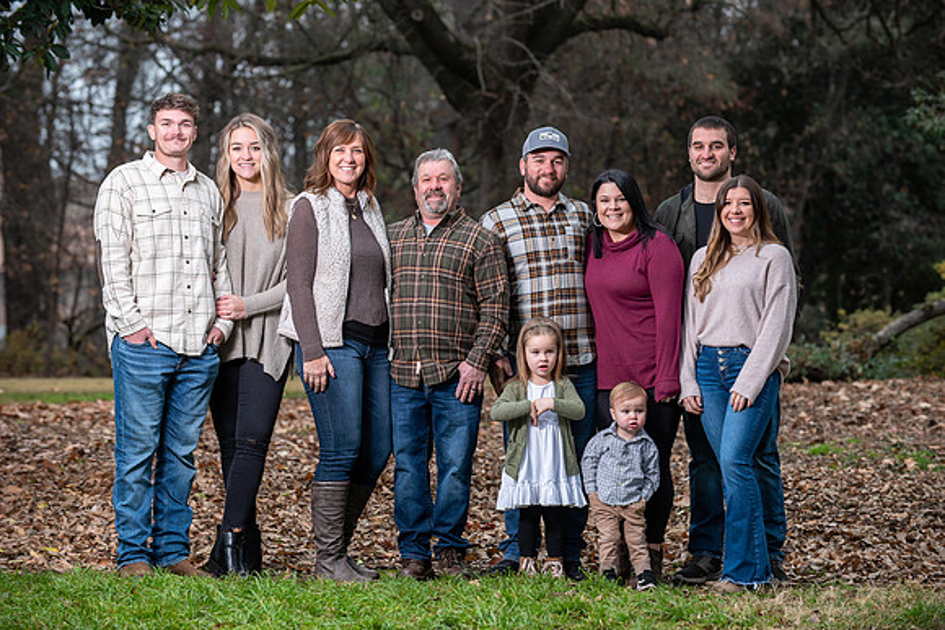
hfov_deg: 17.1
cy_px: 315
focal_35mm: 120
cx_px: 472
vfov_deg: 11.4
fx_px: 3151
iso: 200
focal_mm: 120
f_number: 4
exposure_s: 1/125
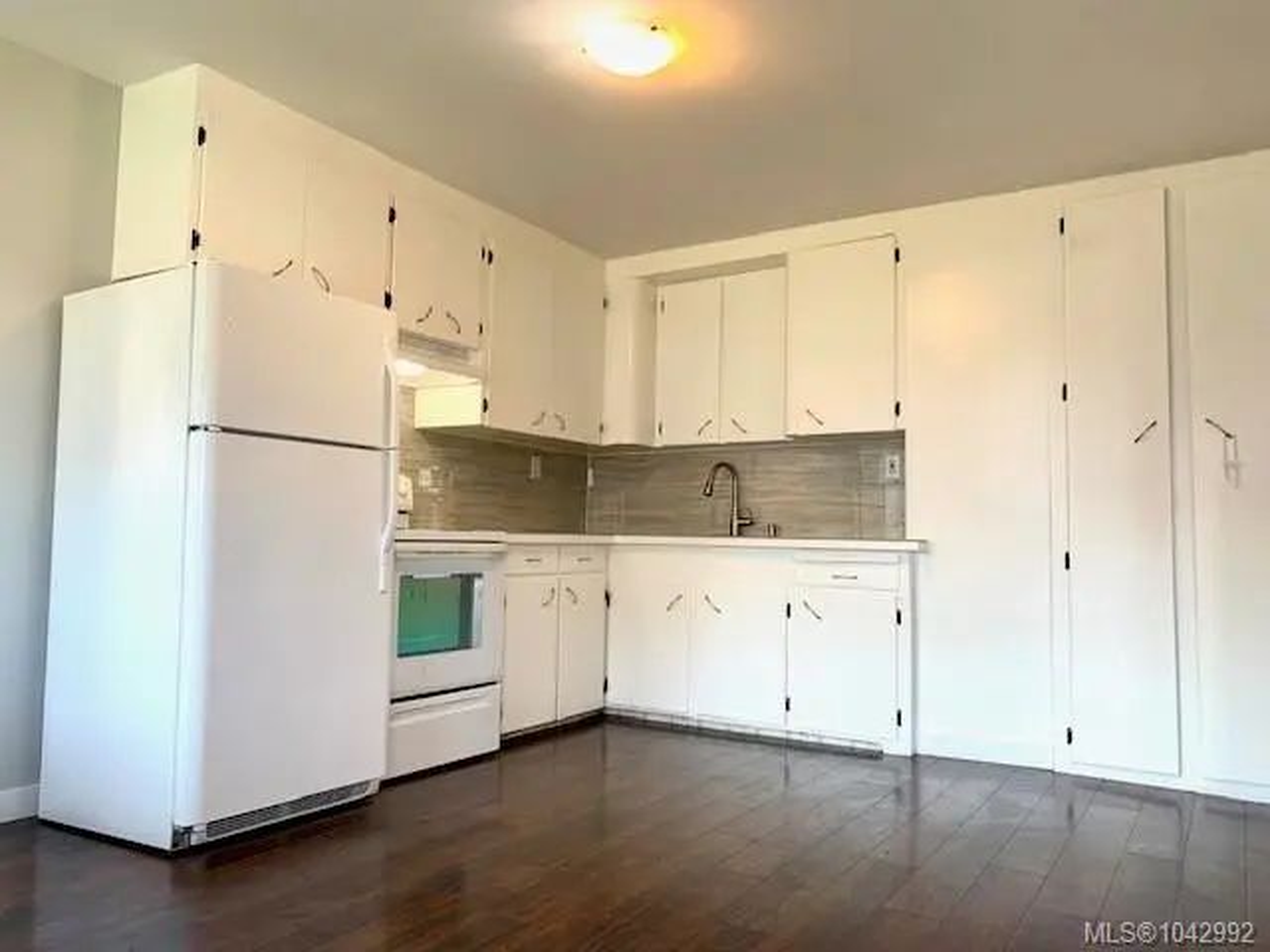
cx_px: 635
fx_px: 954
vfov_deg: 53.1
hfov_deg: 67.3
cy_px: 476
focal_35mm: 26
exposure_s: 1/60
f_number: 1.8
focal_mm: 4.25
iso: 64
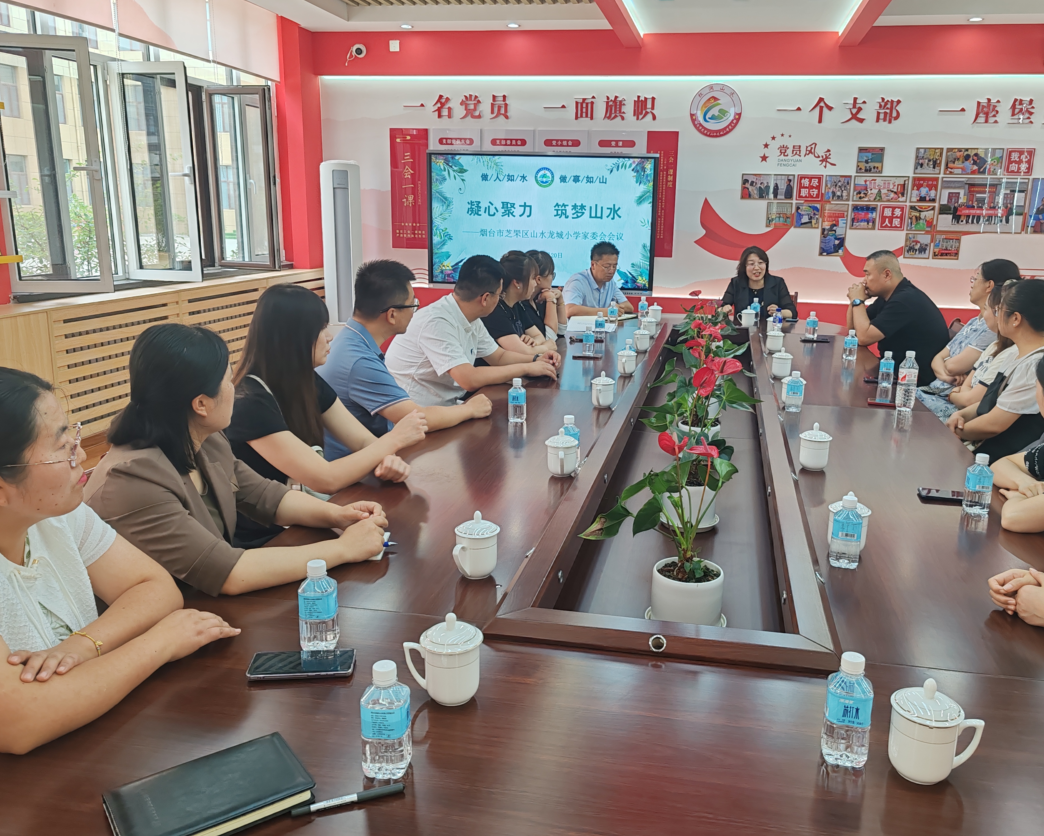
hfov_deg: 60.3
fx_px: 896
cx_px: 572
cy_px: 418
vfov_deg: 50.0
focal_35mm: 29
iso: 250
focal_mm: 6.12
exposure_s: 1/100
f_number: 1.9
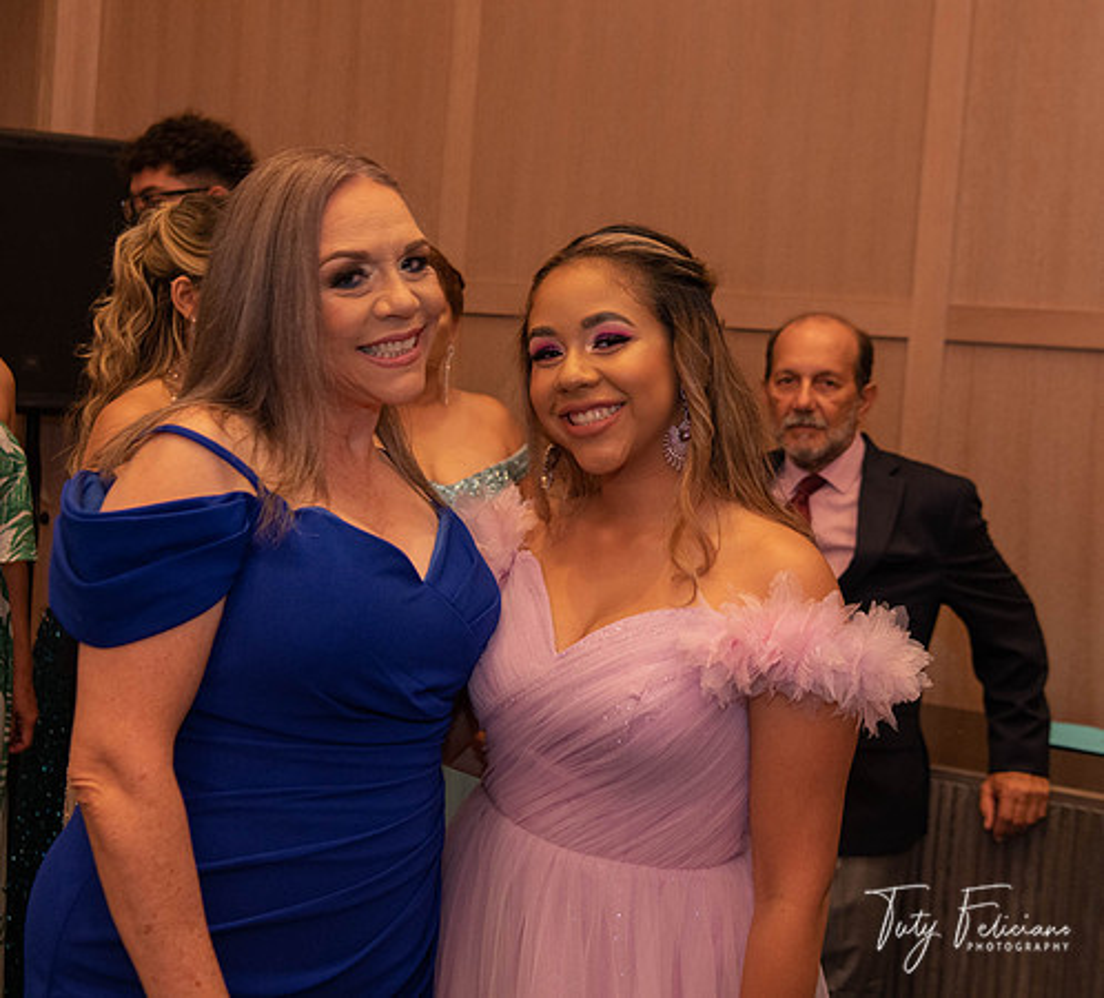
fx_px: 1733
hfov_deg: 35.3
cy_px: 436
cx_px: 588
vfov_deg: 32.1
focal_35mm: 50
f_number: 4.5
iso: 800
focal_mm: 35
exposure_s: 1/60
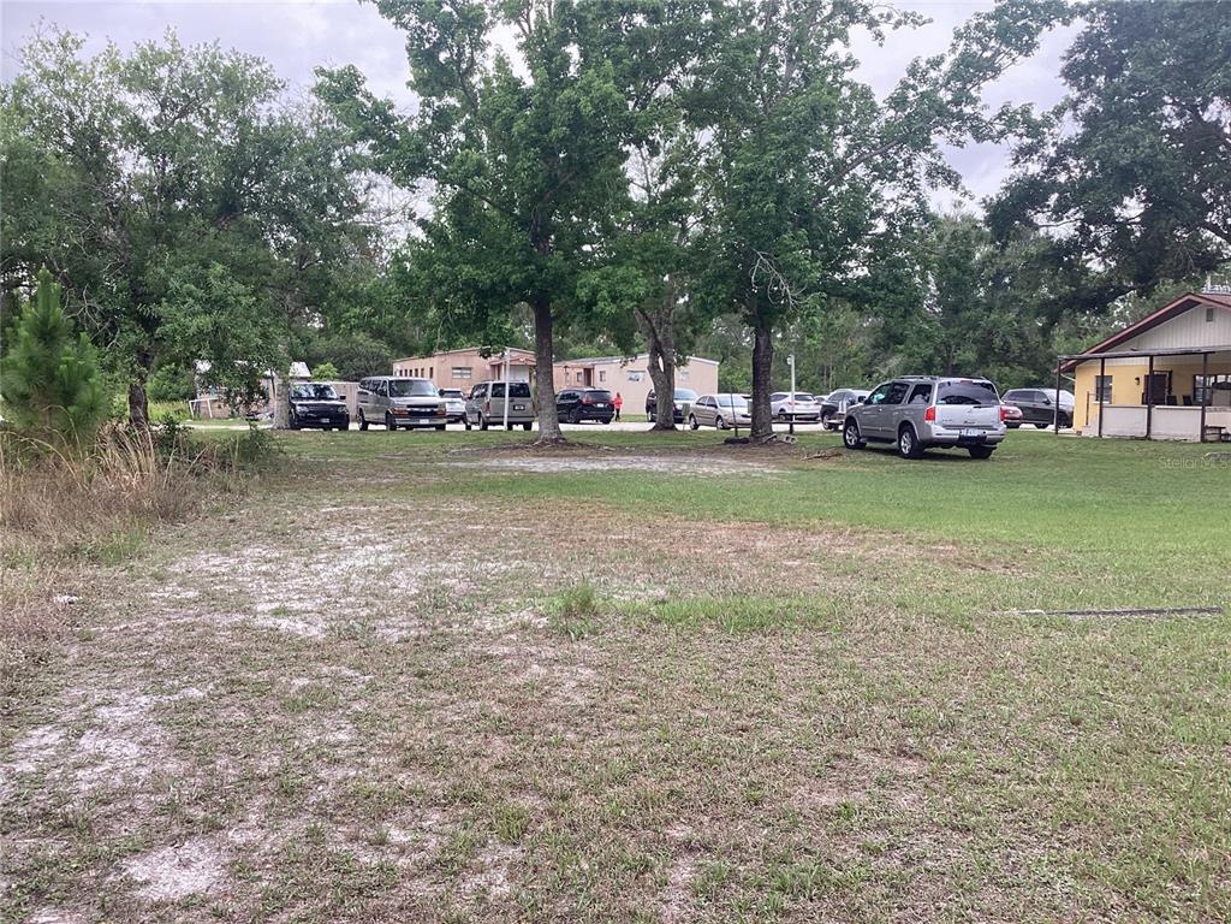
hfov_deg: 58.4
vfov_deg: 45.4
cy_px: 462
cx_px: 616
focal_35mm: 31
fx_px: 1102
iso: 25
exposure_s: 1/212
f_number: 2.4
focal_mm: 3.3
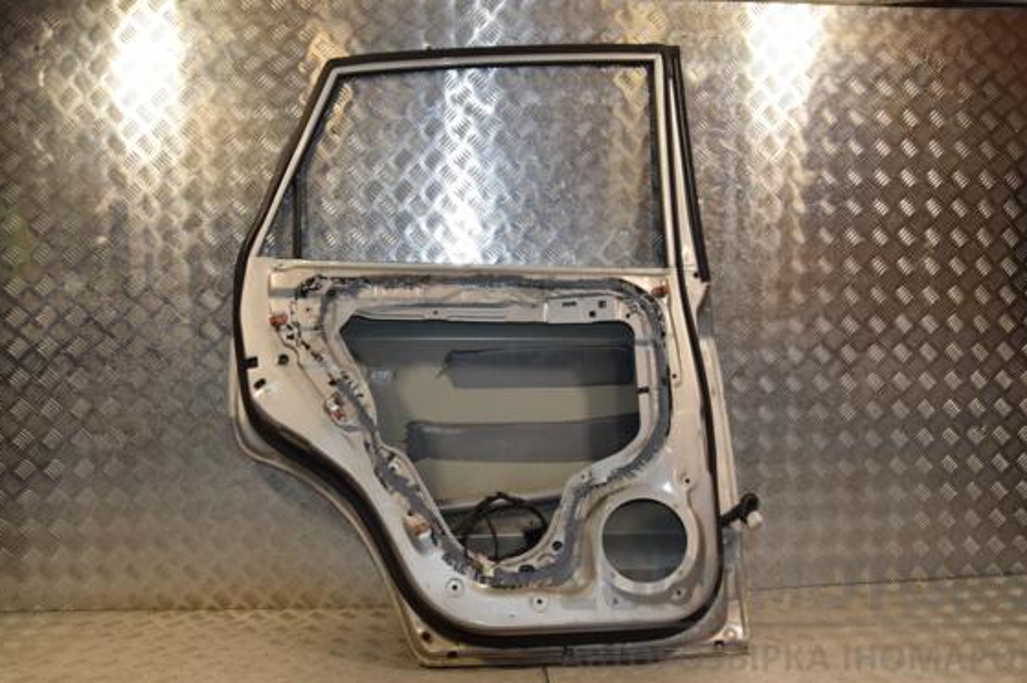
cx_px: 525
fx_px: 827
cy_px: 338
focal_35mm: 29
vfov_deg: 44.9
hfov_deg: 63.7
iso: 800
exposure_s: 1/200
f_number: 8
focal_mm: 18
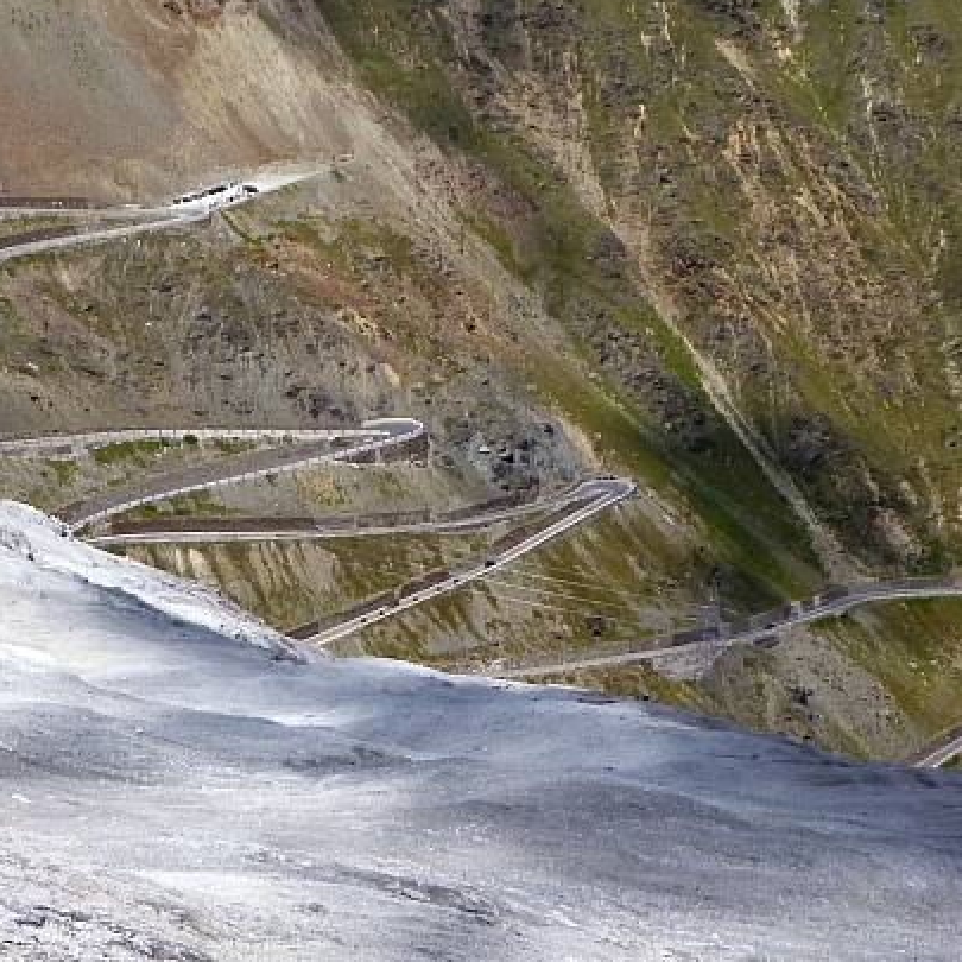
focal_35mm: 224
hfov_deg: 7.8
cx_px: 399
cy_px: 156
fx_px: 7043
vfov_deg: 7.8
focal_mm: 19.2
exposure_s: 1/250
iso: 80
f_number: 5.7
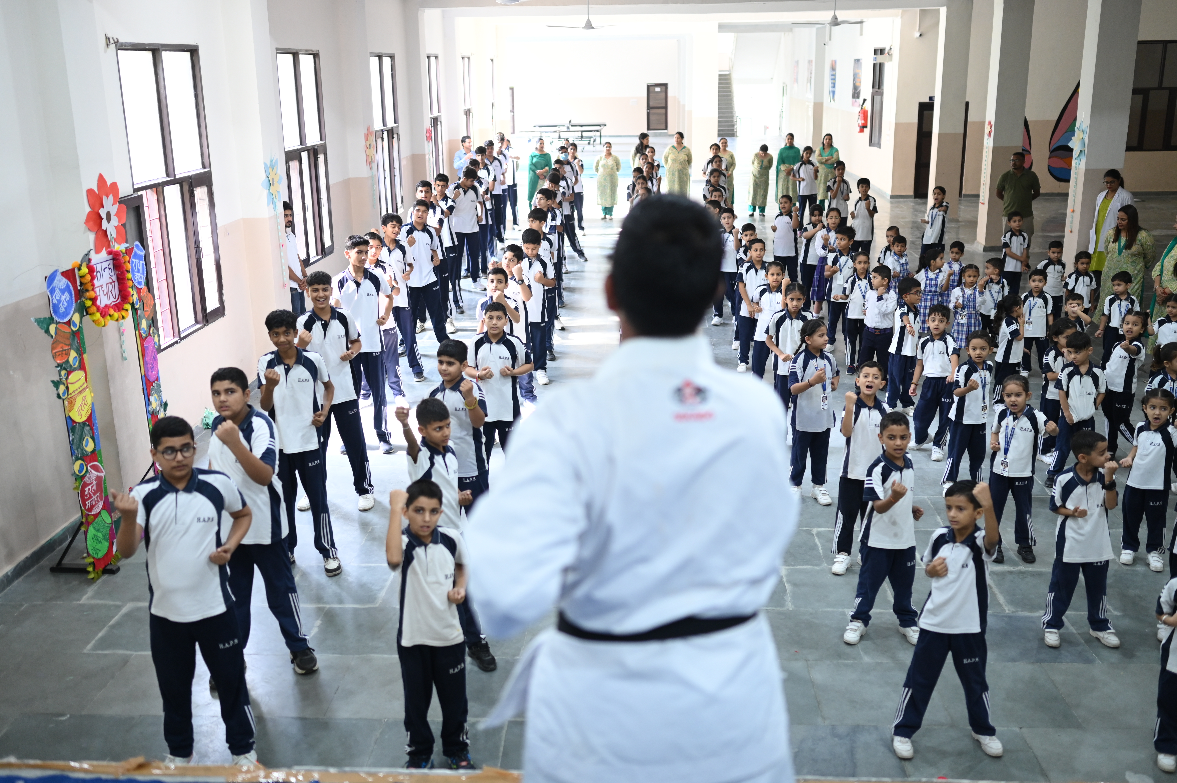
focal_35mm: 35
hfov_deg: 54.5
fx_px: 1144
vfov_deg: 37.8
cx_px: 588
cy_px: 392
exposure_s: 1/160
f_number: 1.8
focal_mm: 35
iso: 1000
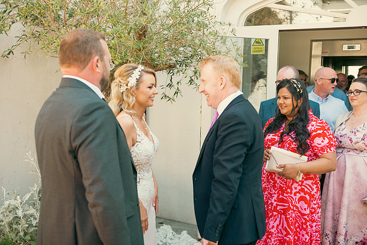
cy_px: 122
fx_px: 408
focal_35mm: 40
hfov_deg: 48.4
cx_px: 184
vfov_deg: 33.4
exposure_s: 1/250
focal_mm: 40
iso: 160
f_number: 3.5
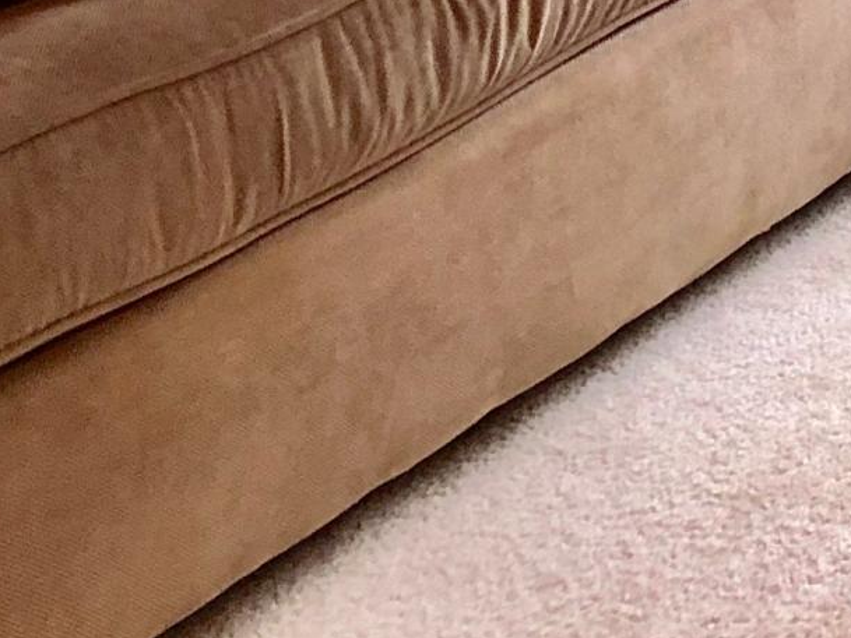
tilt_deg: -9.3
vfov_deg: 9.5
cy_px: -913
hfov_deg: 13.7
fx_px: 3393
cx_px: 1144
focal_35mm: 138
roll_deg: +1.2
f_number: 1.8
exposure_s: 1/20
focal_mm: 4
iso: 40
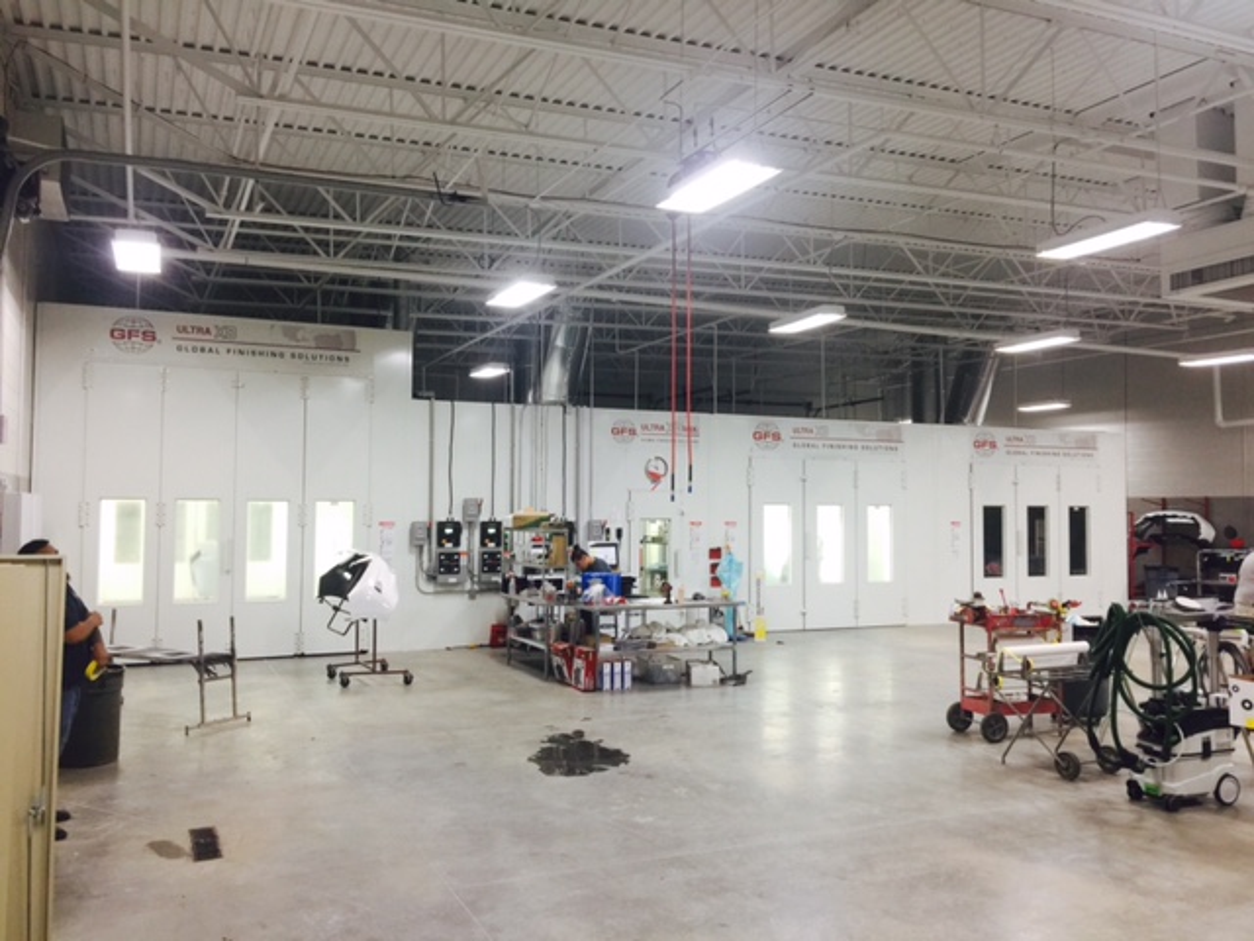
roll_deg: +0.0
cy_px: 470
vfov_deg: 48.2
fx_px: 1051
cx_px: 627
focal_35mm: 29
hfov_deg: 61.7
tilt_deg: +2.6
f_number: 2.2
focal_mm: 4.15
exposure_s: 1/30
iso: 32
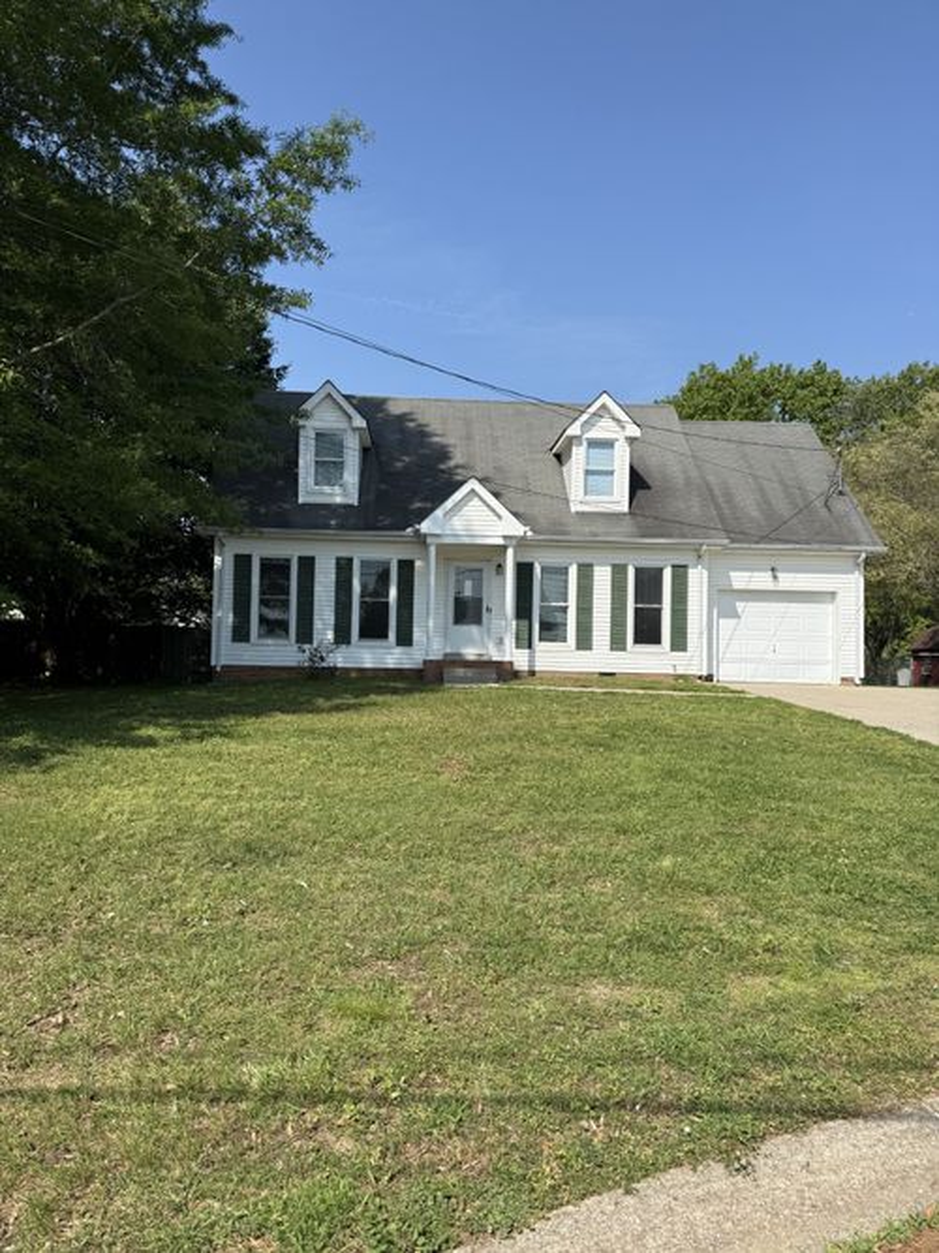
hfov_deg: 56.8
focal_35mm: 24
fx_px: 868
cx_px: 470
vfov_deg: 71.6
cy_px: 626
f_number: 1.78
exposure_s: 1/3953
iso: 80
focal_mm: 6.76
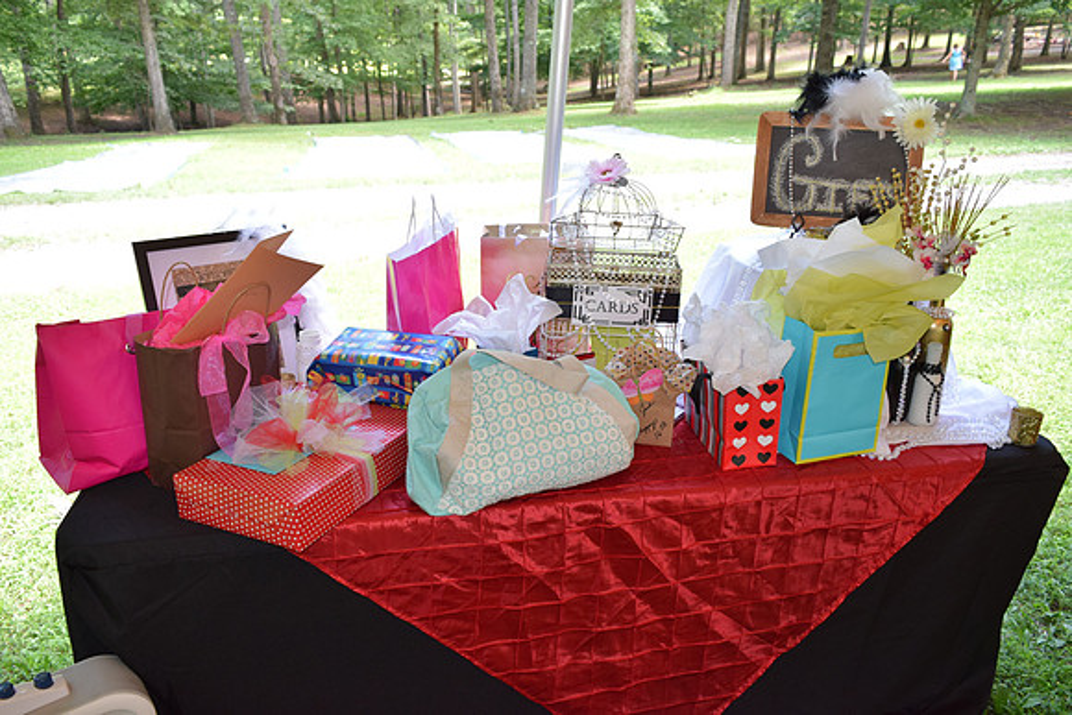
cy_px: 358
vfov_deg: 48.0
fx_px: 804
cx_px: 536
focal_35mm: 27
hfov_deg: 67.4
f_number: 5
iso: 800
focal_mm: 18
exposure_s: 1/100
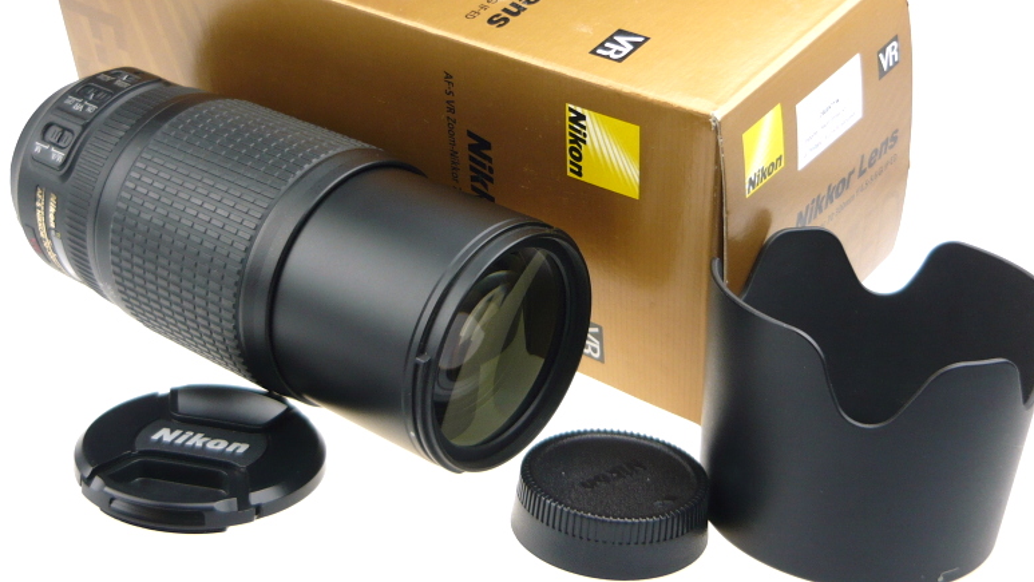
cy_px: 253
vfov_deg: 22.6
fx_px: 1453
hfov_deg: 39.2
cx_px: 534
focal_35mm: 53
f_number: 2.8
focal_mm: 5.5
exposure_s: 1/50
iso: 100
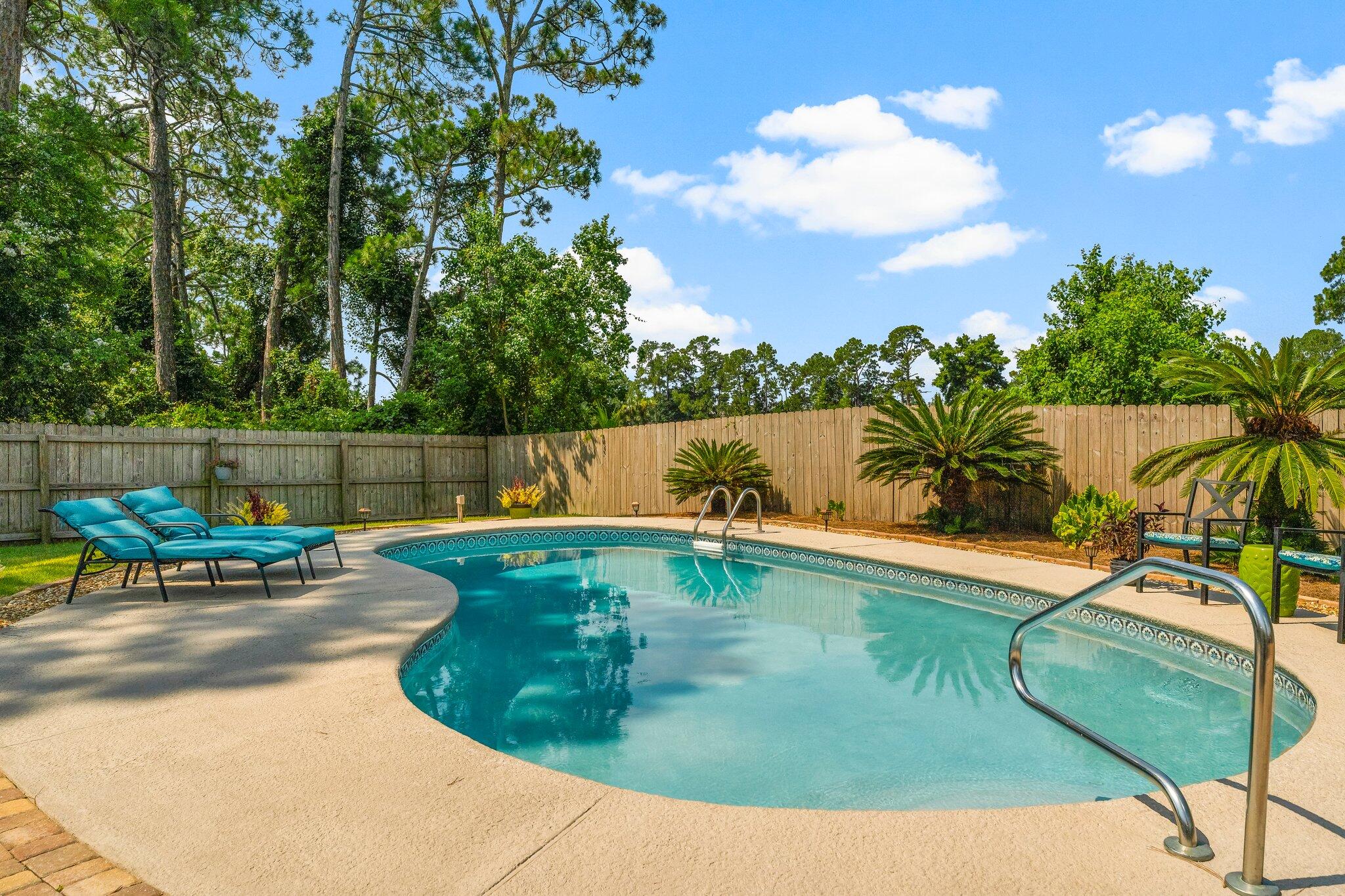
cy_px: 448
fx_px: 897
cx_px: 672
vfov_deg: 53.1
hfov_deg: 73.7
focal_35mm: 24
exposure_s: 1/2000
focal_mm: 24
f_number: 9
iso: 400
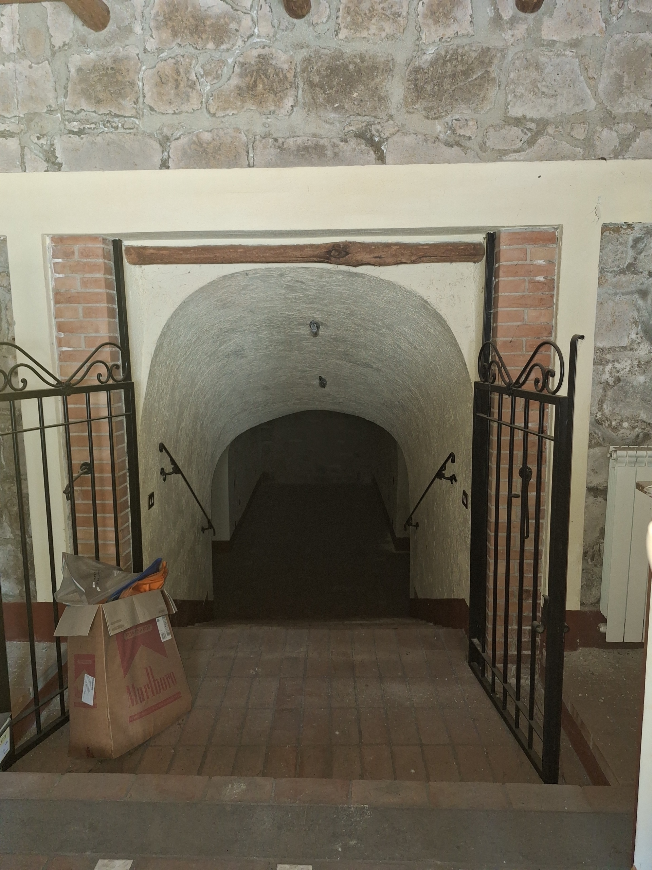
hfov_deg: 58.9
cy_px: 435
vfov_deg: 73.9
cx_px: 326
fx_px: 578
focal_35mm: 23
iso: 320
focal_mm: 5.54
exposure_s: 1/33
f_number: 1.8
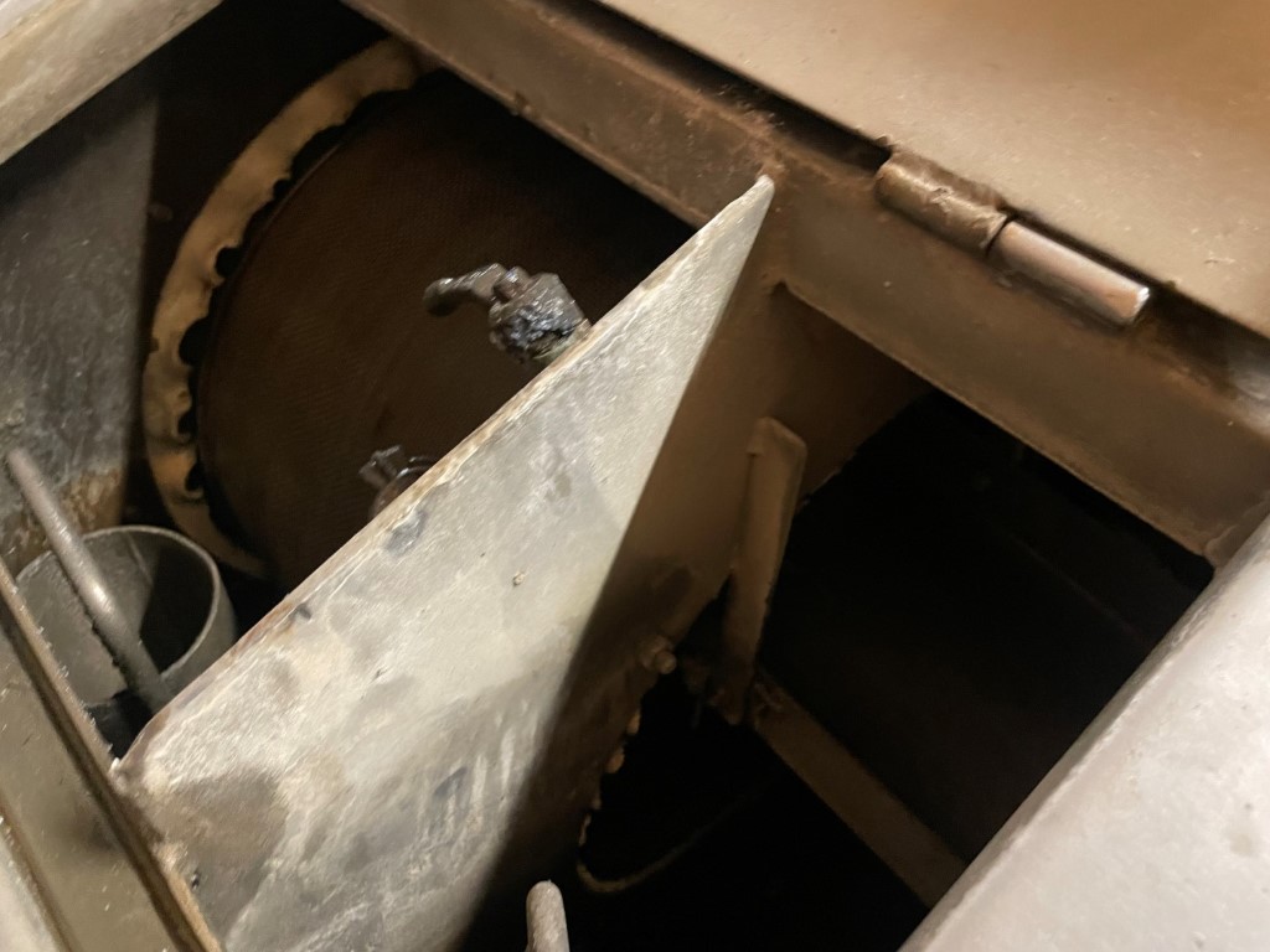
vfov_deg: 53.1
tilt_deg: -45.4
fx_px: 954
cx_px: 635
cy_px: 476
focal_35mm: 26
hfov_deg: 67.3
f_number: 1.6
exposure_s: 1/25
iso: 640
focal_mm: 4.2
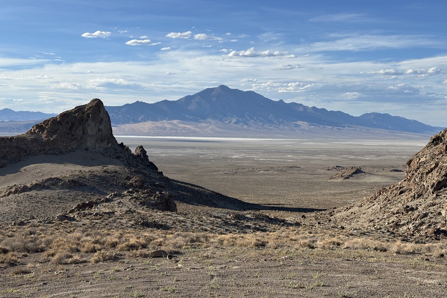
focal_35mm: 51
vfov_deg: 26.5
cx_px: 228
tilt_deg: -1.3
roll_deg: -1.6
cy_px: 146
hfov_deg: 38.9
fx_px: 633
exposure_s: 1/4367
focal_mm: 6.86
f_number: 1.78
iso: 64
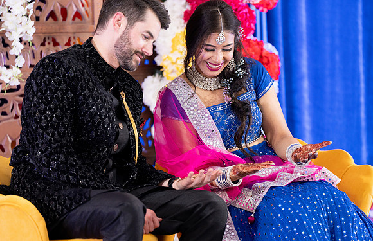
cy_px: 141
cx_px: 196
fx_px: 2354
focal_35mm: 229
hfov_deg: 9.1
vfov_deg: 5.9
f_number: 2.8
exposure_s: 1/200
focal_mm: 200
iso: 1000
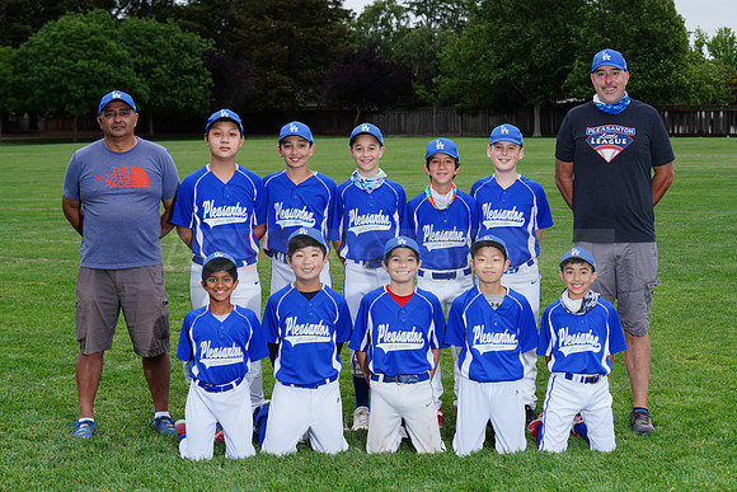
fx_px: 1454
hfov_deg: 28.4
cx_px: 368
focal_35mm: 71
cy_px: 246
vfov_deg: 19.2
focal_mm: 71
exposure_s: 1/200
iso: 200
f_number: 9
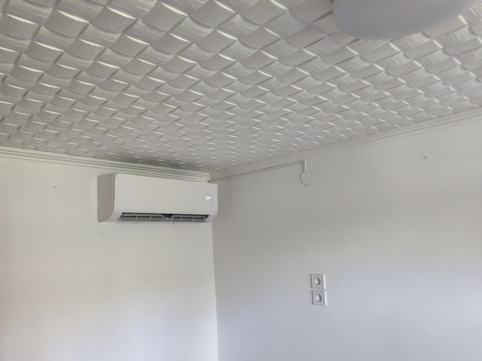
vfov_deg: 53.0
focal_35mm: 26
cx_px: 211
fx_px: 362
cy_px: 198
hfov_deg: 67.1
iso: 320
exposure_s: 1/50
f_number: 1.6
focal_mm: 6.57
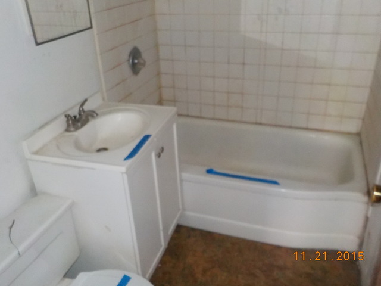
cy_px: 143
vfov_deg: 46.8
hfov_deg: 60.0
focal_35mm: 30
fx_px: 330
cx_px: 190
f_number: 3.3
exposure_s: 1/4
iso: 800
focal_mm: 4.1
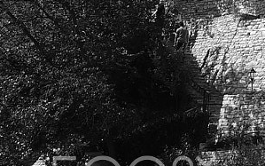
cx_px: 705
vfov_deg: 3.2
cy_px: -179
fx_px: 2954
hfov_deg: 5.0
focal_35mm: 409
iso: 100
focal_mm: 50
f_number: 9
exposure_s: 1/250
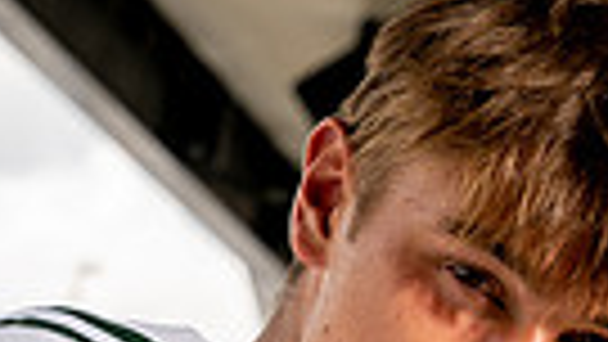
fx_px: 3951
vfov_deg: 4.8
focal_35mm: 245
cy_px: 896
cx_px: 279
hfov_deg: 8.8
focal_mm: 70
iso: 100
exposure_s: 1/250
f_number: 6.3
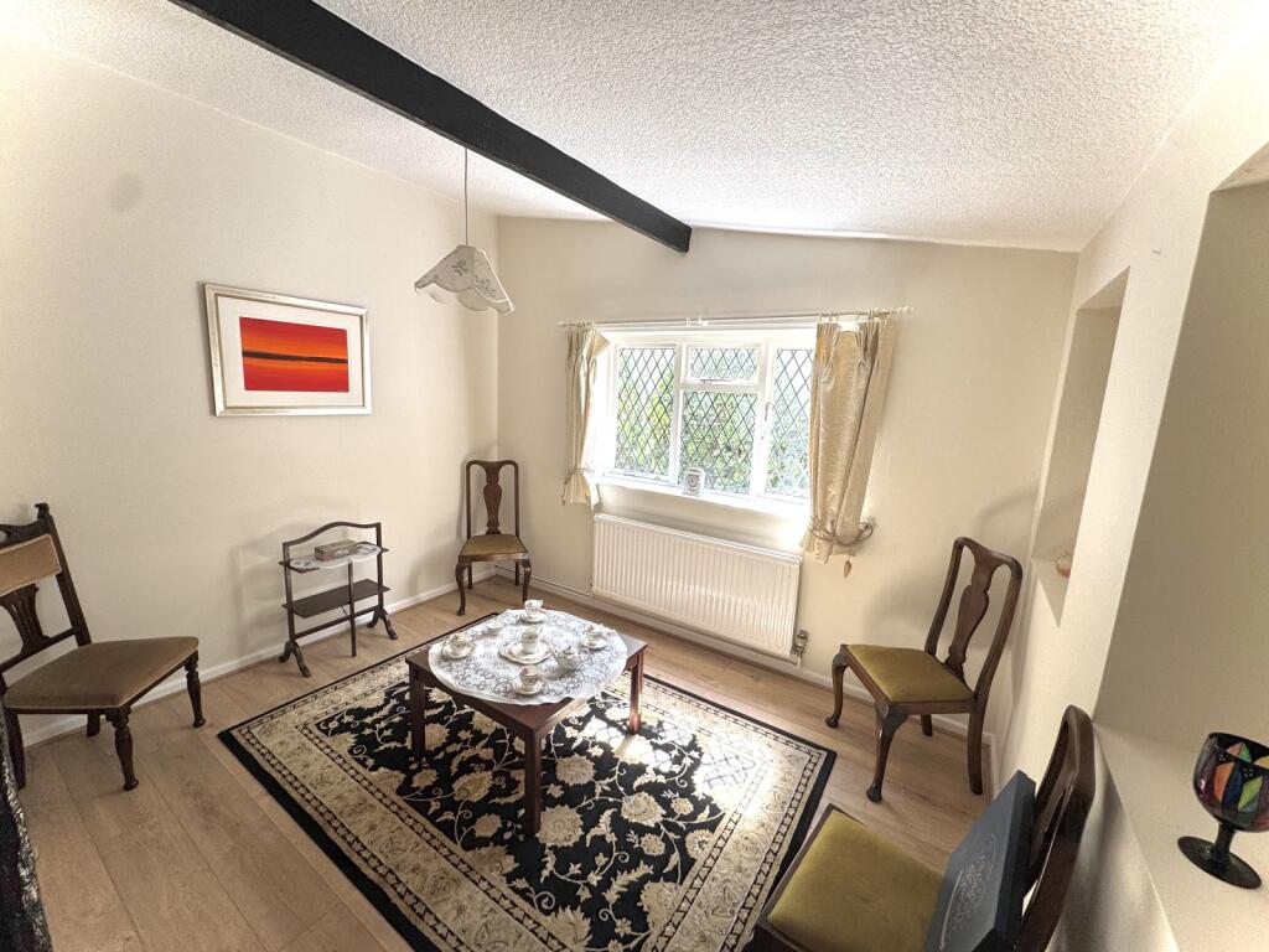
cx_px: 634
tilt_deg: -8.7
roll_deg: -1.8
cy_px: 476
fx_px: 513
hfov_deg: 102.1
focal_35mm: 14
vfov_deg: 85.7
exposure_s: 1/99
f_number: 2.2
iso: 80
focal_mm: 2.22
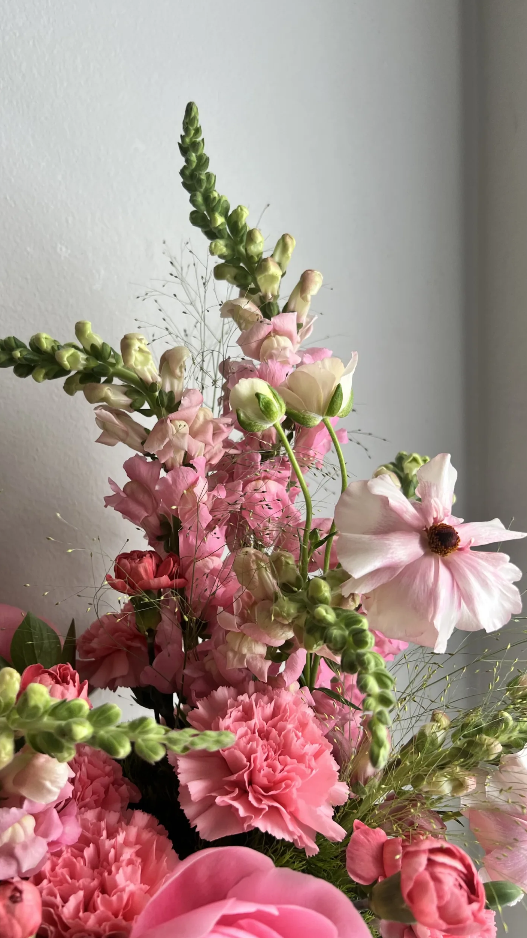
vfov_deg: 66.1
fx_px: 720
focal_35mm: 29
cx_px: 190
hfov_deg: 39.8
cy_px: 459
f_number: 1.5
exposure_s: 1/121
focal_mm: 5.7
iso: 80
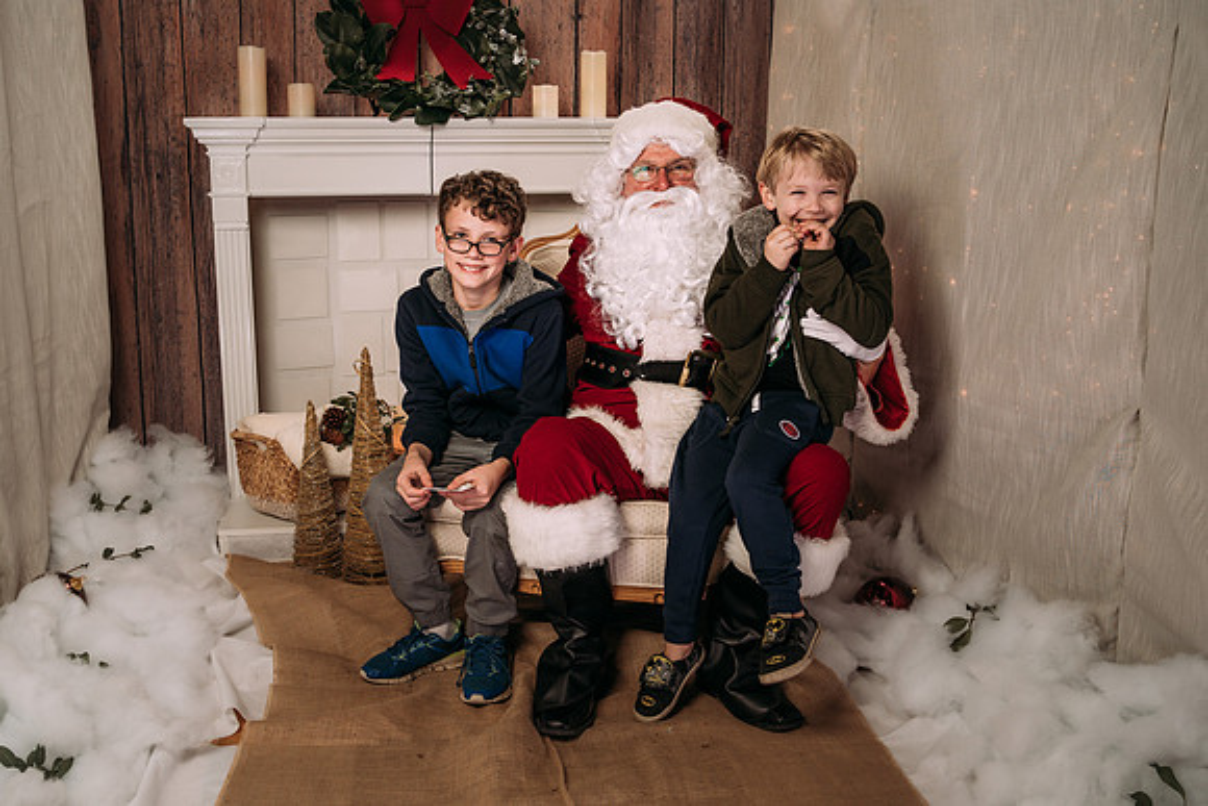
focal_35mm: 38
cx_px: 586
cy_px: 421
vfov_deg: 34.8
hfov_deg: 50.3
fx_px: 1286
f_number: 6.3
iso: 100
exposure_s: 1/100
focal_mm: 35
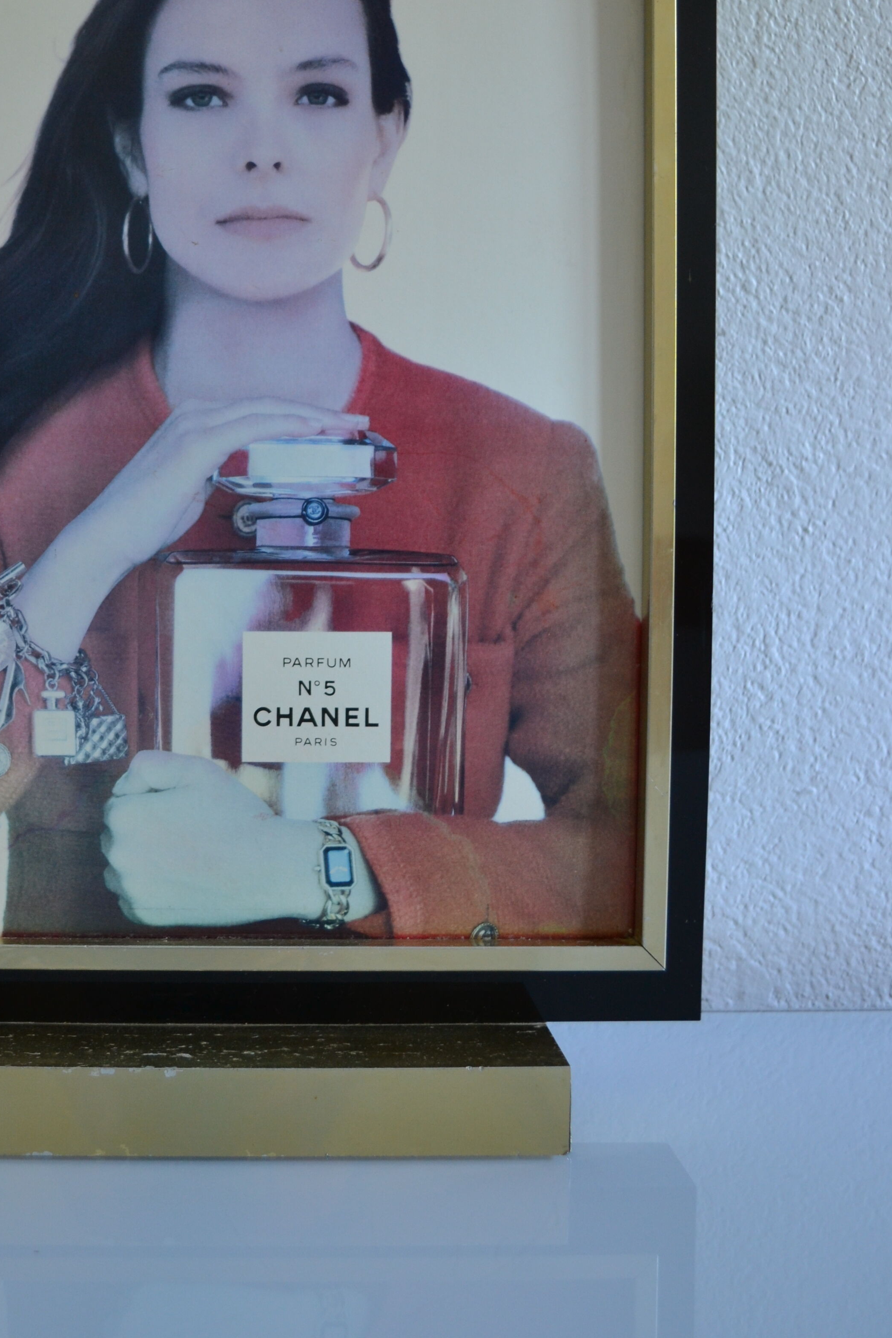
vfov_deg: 43.9
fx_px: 1635
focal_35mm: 44
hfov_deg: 30.1
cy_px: 453
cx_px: 249
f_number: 3.8
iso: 400
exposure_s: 1/25
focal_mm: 20
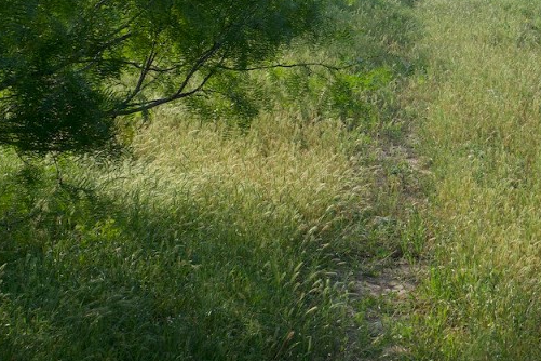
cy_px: 40
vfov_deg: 11.8
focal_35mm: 115
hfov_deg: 17.3
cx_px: 573
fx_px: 1728
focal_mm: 50
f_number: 8
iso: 100
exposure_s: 1/125
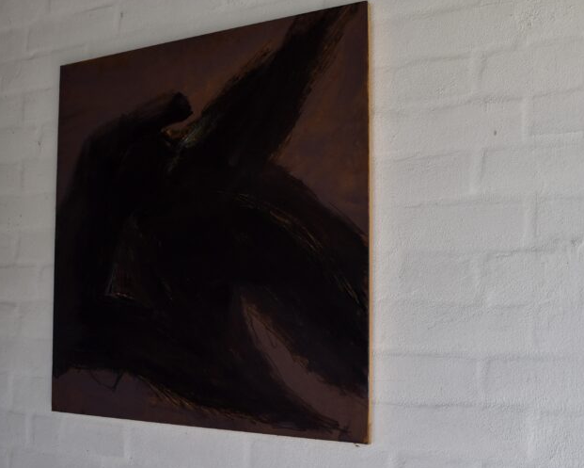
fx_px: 843
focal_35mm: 49
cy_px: 237
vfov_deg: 31.0
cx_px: 247
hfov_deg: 38.1
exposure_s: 1/250
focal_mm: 21
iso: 320
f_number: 8
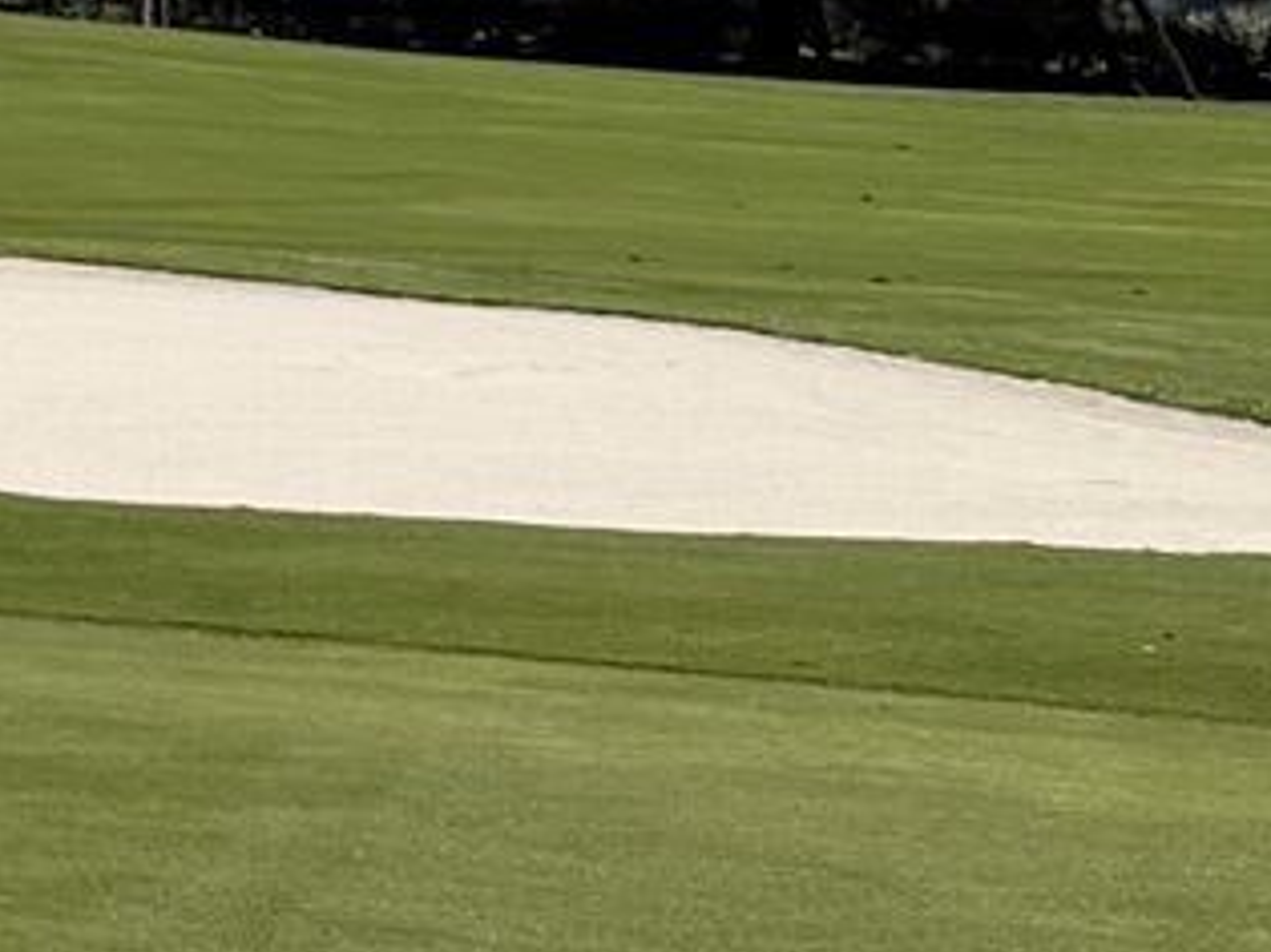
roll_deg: -1.3
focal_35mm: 183
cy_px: 290
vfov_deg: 8.1
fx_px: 6717
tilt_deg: -4.4
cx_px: -3563
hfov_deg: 7.8
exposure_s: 1/6173
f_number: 1.78
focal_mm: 6.76
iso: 80
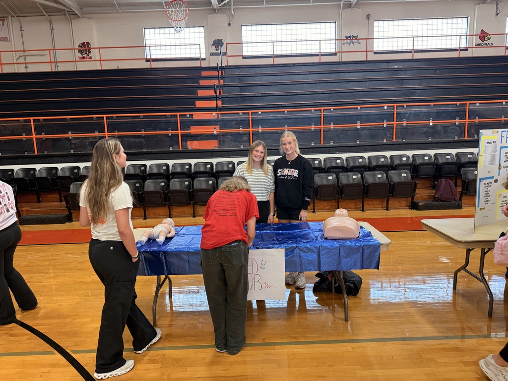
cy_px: 190
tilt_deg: -9.8
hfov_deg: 71.6
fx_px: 352
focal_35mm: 24
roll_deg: +1.8
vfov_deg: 56.8
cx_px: 254
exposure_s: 1/60
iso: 125
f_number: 1.78
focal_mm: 6.76
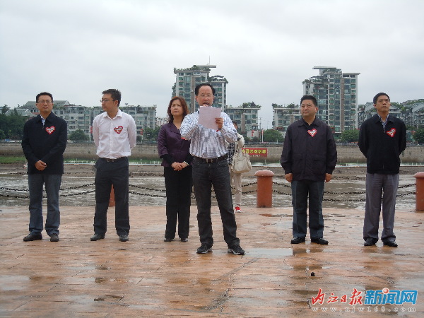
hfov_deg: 36.8
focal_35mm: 52
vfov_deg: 28.0
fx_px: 637
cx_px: 212
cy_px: 159
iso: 100
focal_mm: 9.3
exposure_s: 1/200
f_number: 3.9
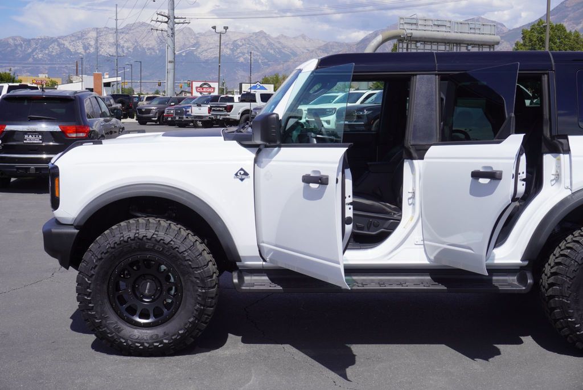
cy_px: 195
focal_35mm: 46
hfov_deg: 42.3
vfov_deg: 29.0
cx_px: 292
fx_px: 753
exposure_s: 1/200
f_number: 11
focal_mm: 31
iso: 100
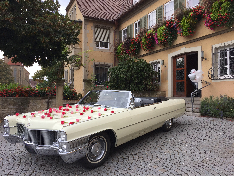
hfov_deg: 61.7
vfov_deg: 48.2
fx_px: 196
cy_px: 88
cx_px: 117
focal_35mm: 29
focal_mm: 4.15
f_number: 2.2
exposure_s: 1/412
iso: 32
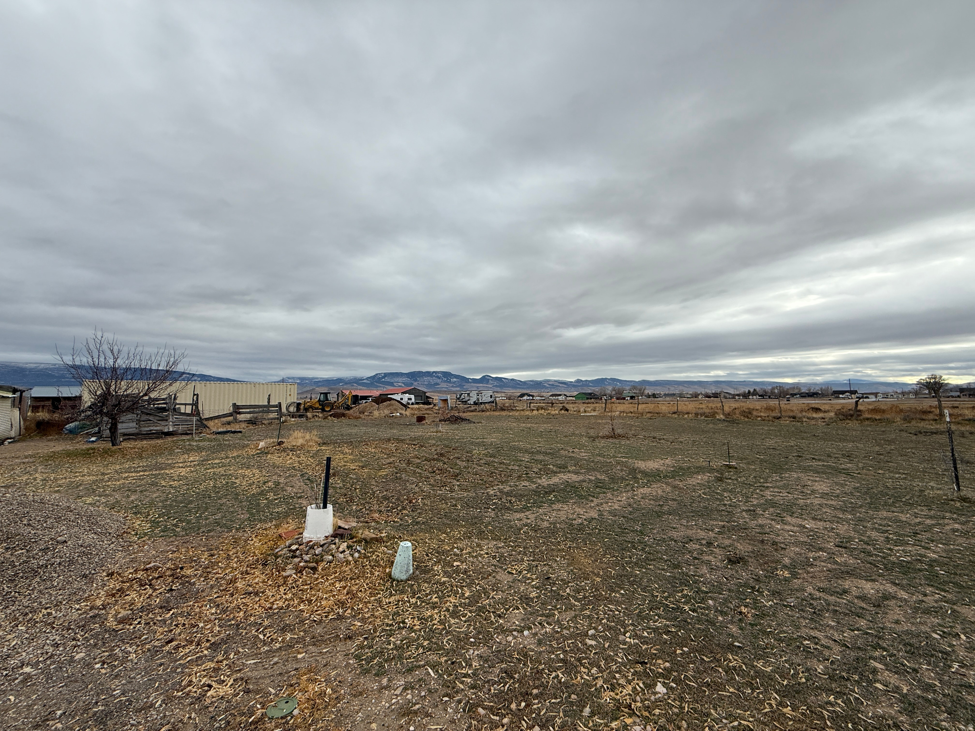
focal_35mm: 14
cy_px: 366
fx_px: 394
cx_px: 488
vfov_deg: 85.7
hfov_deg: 102.1
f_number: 2.2
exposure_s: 1/1235
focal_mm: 2.22
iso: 50
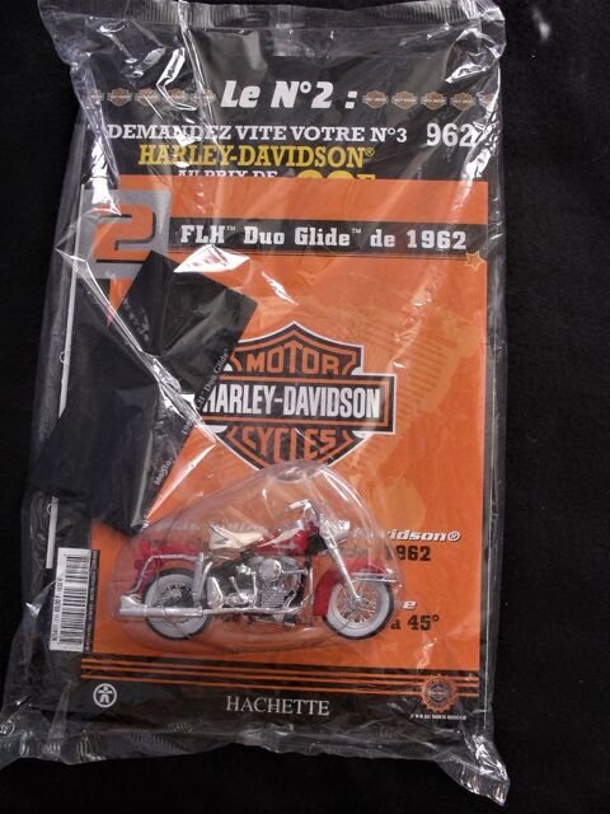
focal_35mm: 35
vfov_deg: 52.6
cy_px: 407
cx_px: 305
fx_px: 822
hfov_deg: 40.7
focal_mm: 6.3
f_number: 3.2
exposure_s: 1/45
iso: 100
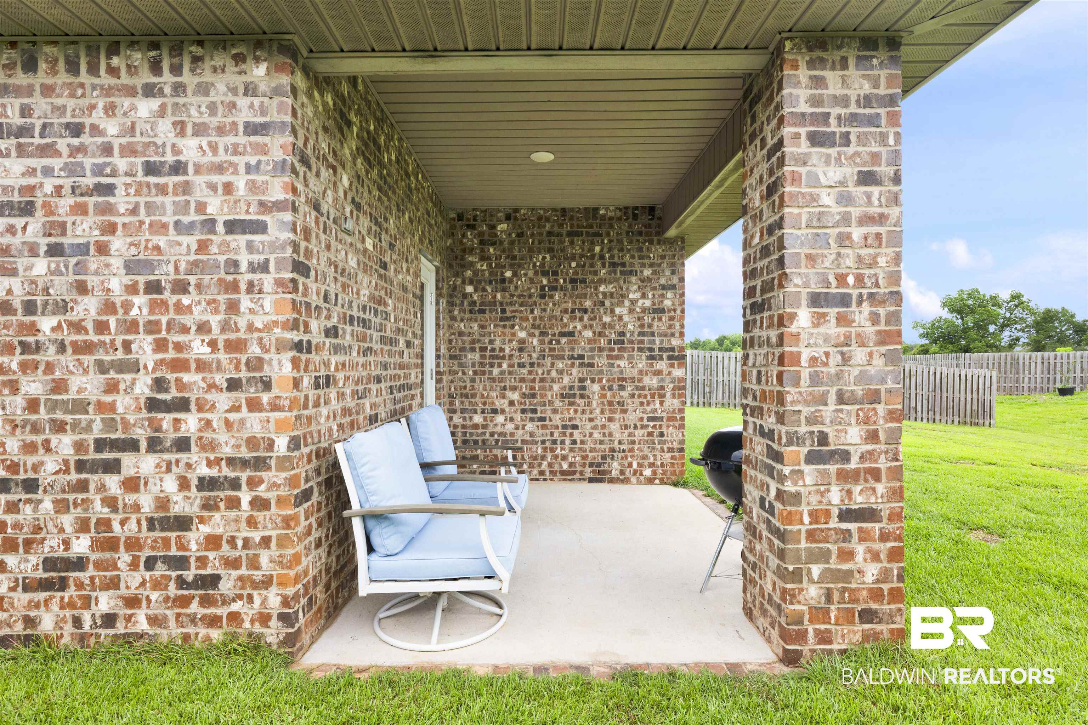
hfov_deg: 91.6
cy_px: 362
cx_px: 544
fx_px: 529
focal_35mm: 18
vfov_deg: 68.9
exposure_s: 1/100
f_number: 11
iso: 400
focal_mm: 17.5
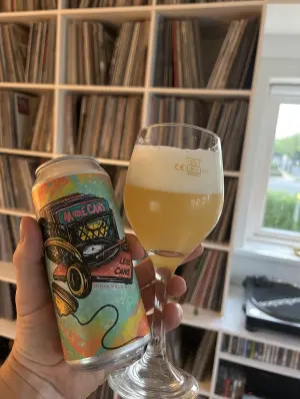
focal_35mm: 26
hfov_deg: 53.1
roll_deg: -4.3
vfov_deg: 67.3
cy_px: 200
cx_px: 150
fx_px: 300
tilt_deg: -9.8
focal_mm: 5.7
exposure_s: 1/33
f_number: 1.5
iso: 400
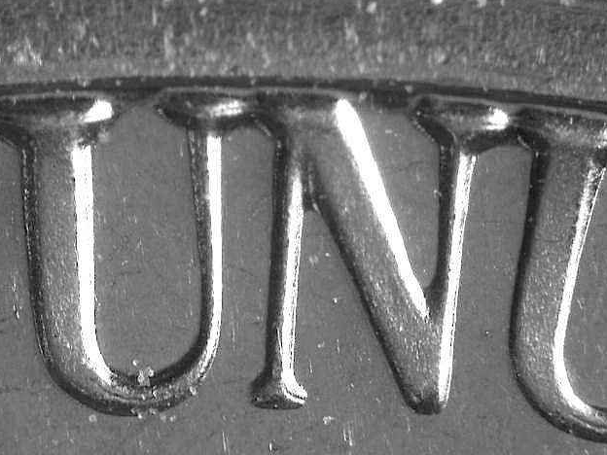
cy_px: 229
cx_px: 300
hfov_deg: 12.5
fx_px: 2771
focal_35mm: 158
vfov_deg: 9.4
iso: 138
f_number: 5.1
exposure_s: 1/3.9
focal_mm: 32
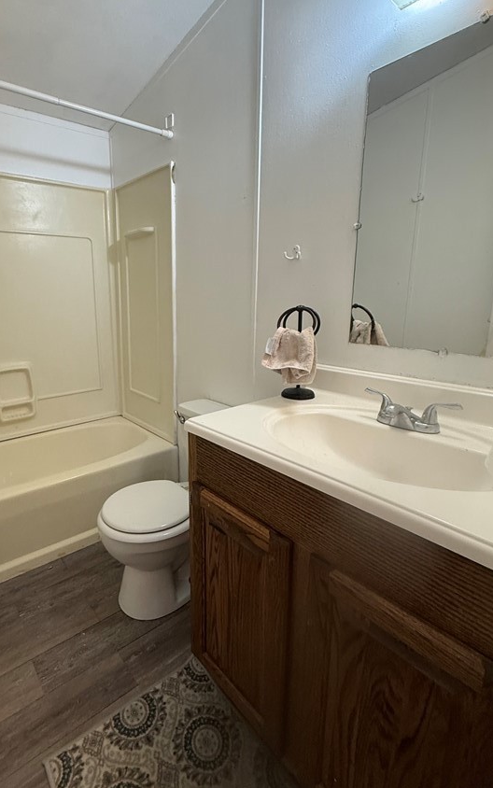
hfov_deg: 64.3
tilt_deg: -11.3
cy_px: 373
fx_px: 387
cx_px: 191
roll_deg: +0.5
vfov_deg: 91.0
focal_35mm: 18
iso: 250
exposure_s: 1/60
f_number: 2.2
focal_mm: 2.22
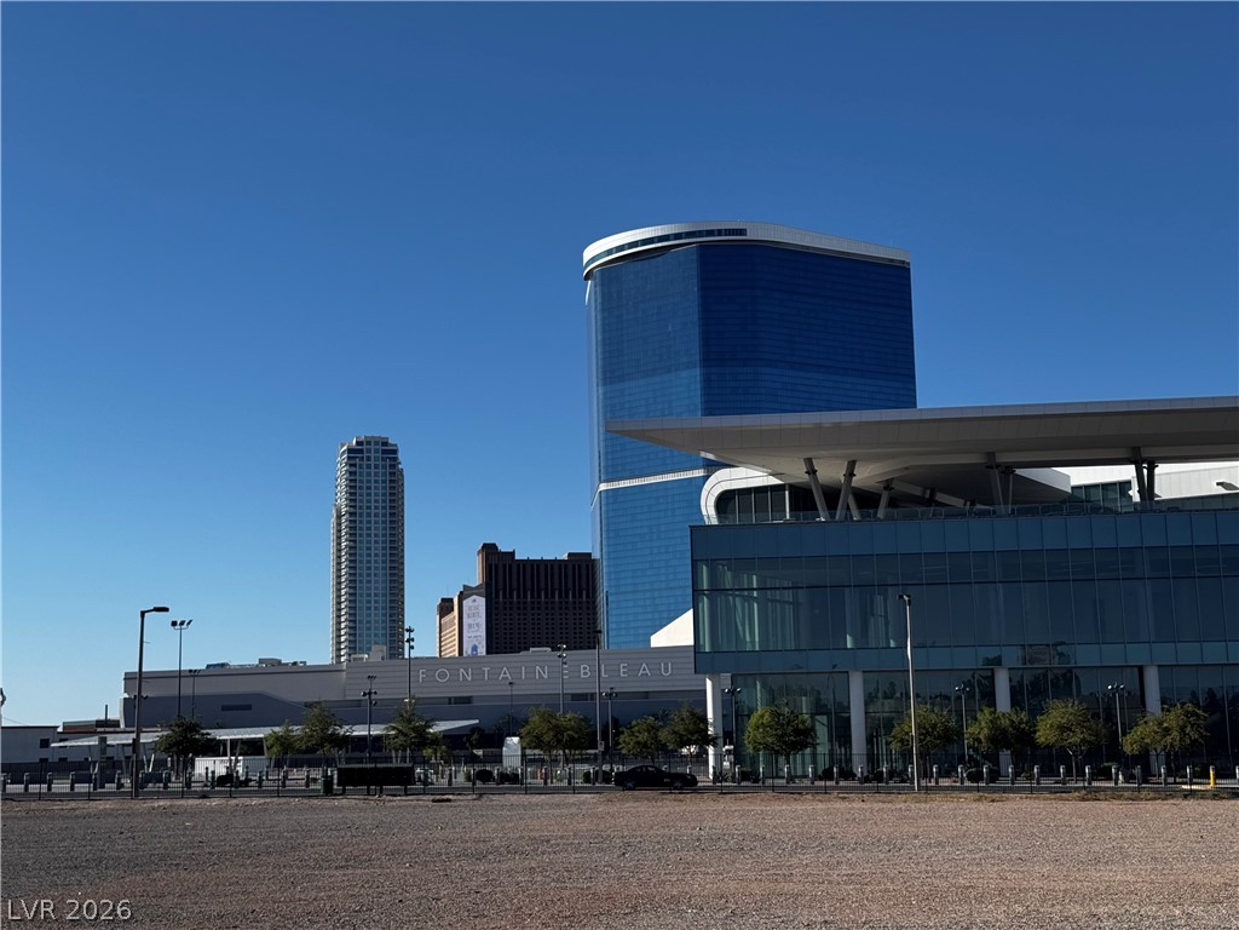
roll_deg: +1.1
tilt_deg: +8.6
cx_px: 620
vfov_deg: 30.3
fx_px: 1718
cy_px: 465
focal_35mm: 48
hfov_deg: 39.7
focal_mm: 6.76
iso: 64
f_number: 1.78
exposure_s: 1/5848
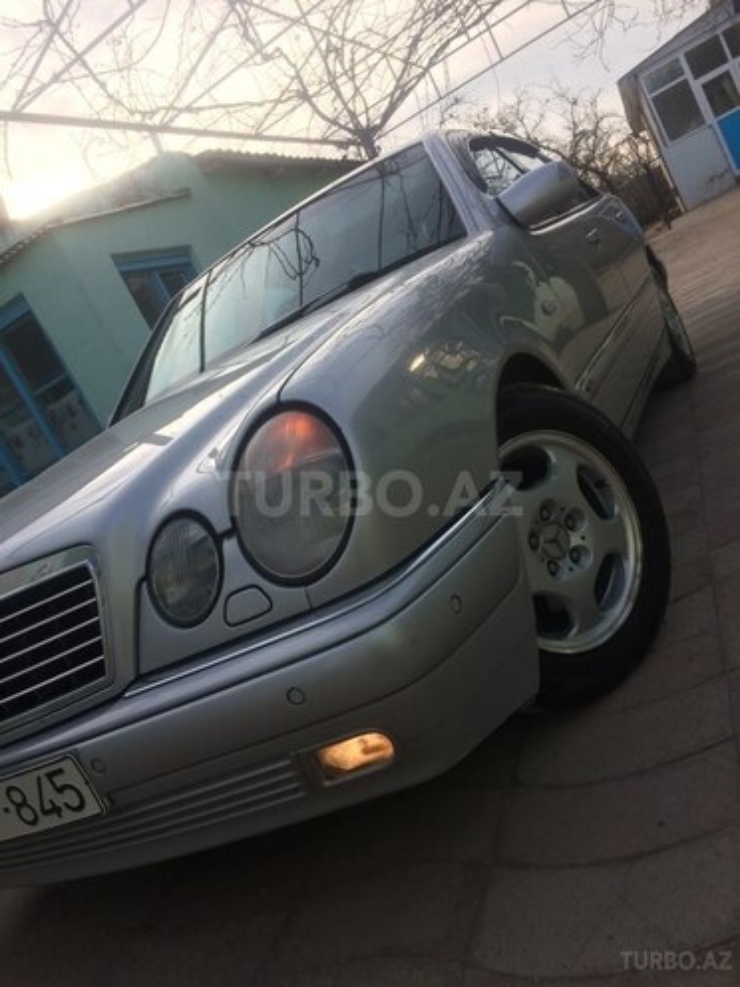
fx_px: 827
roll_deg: +28.7
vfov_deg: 61.7
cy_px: 494
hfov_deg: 48.2
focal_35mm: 29
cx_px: 370
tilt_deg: -10.3
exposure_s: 1/805
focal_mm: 4.15
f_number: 2.2
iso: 32
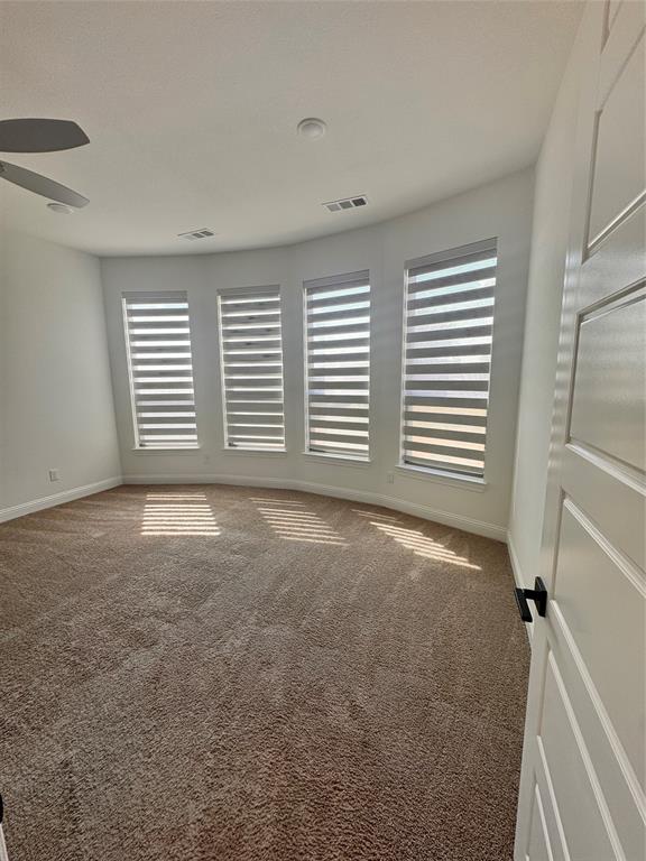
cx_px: 323
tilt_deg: -7.4
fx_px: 348
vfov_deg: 102.1
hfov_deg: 85.7
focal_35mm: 14
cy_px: 430
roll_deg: +1.6
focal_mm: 2.22
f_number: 2.2
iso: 40
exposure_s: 1/145
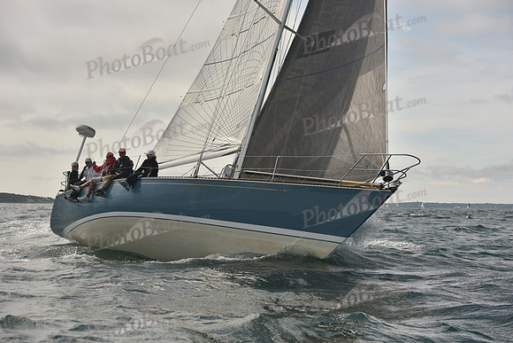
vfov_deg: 19.5
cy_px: 172
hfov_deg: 28.8
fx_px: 998
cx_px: 256
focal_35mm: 70
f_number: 6.3
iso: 320
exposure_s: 1/1000
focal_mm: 70
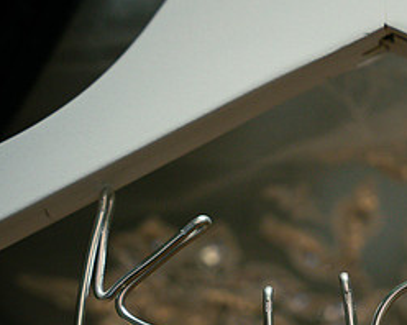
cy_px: 343
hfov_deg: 10.1
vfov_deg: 8.1
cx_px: 406
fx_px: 2287
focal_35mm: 190
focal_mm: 70
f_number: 3.5
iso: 640
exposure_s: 1/250
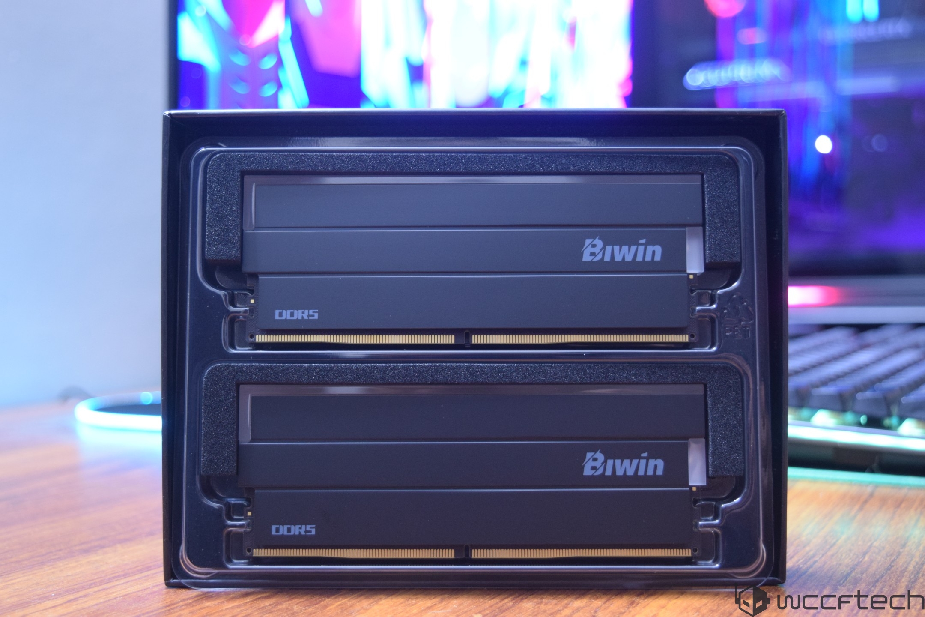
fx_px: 1387
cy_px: 308
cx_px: 462
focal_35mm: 54
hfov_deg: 36.9
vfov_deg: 25.1
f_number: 5
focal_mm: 36
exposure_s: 1/8
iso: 1600
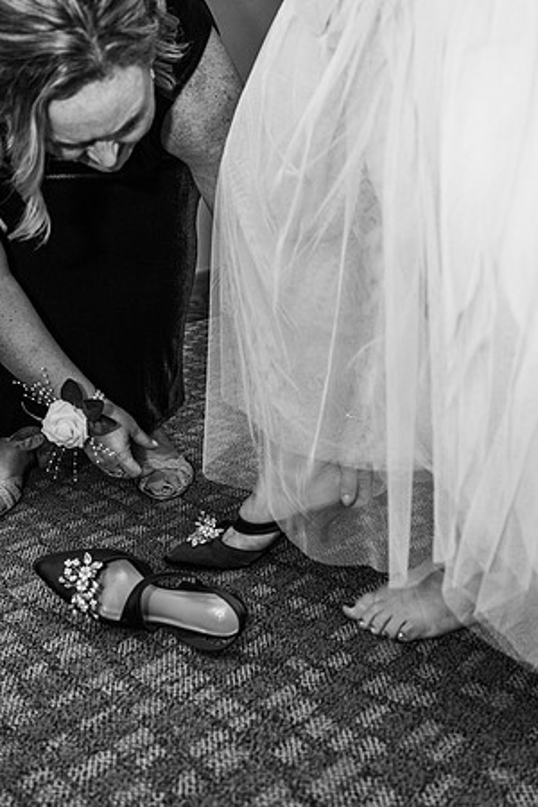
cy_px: 404
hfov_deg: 34.2
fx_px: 874
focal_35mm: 39
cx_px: 269
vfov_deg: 49.6
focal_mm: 39
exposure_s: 1/200
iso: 1250
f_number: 4.5
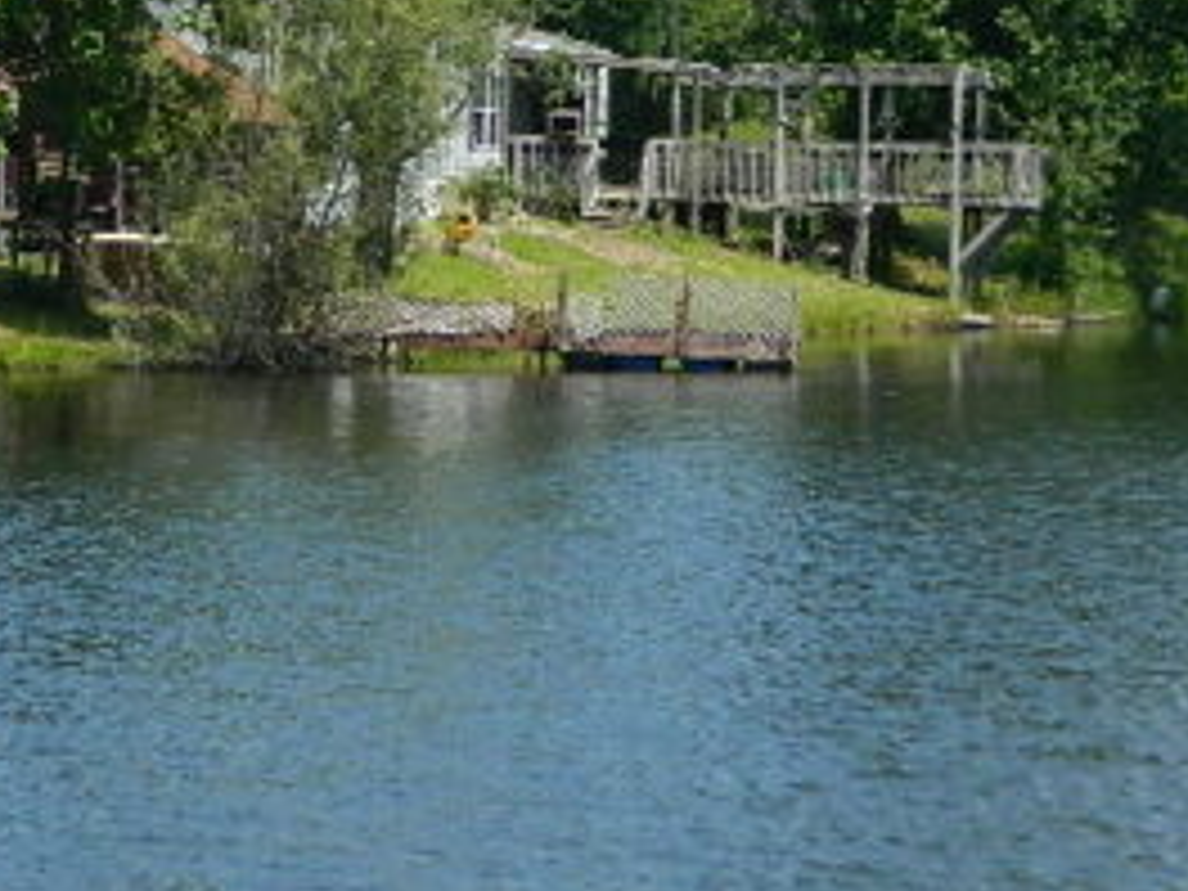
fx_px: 7001
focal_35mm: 204
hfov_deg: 9.7
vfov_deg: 7.2
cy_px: -284
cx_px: 153
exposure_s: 1/640
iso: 80
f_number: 4
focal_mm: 12.6
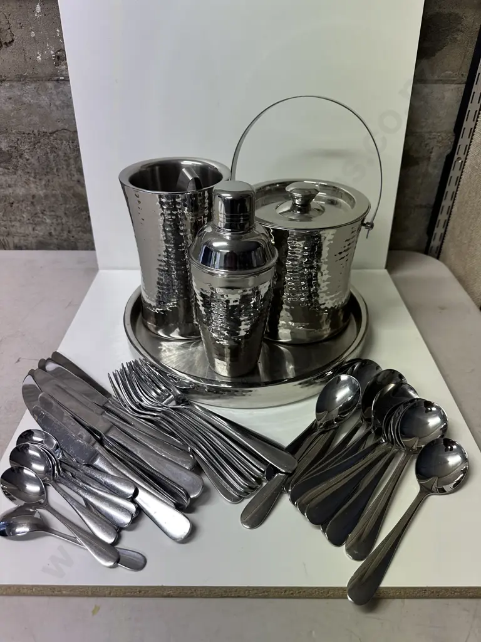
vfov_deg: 71.6
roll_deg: -1.0
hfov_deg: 56.8
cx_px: 240
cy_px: 321
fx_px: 445
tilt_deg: -35.2
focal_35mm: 24
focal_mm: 6.86
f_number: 1.78
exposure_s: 1/100
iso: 100
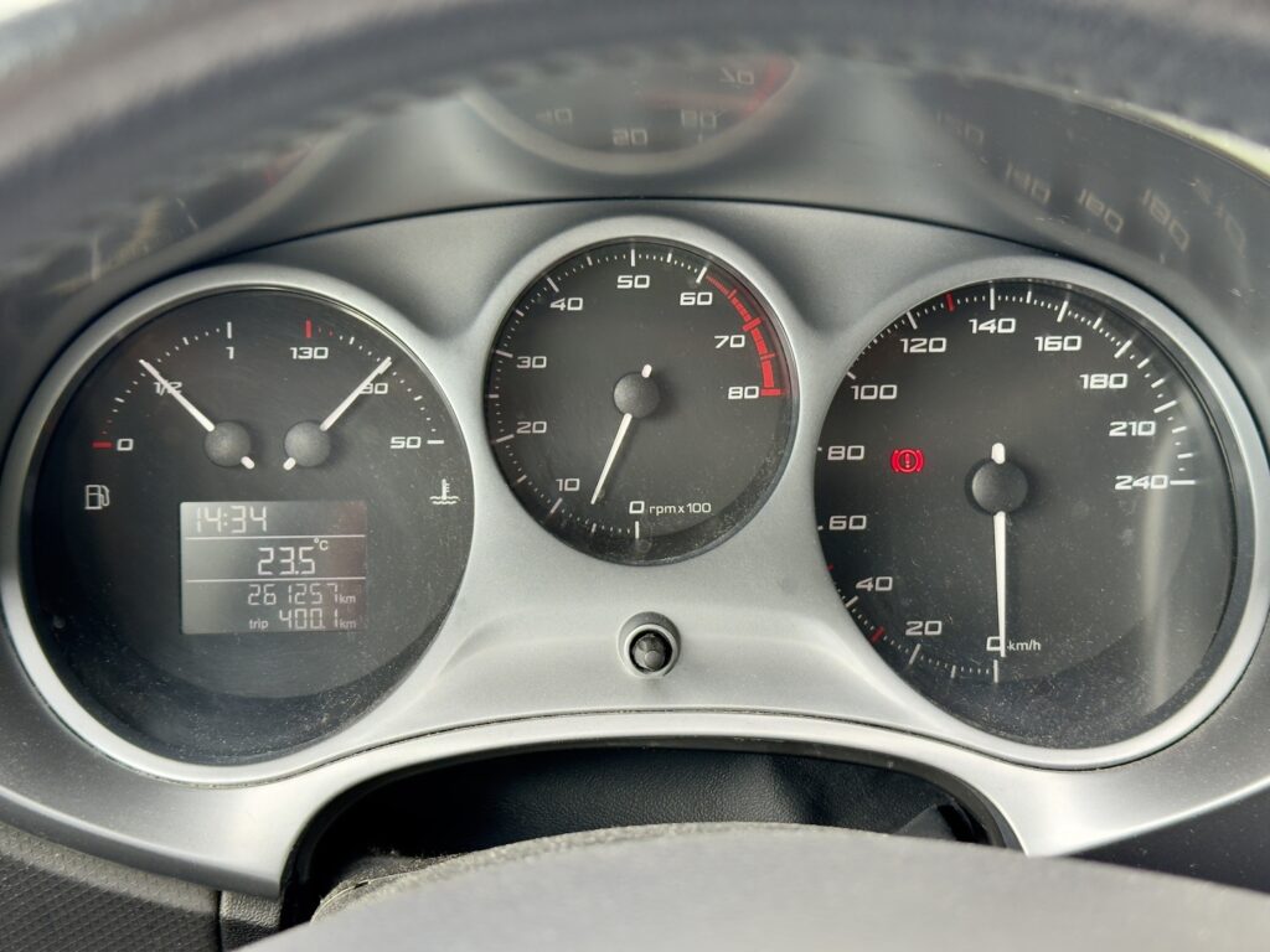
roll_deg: +2.2
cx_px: 635
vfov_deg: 30.3
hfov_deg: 39.7
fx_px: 1761
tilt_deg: -21.3
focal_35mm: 48
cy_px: 476
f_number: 1.78
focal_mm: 6.76
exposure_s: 1/151
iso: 80
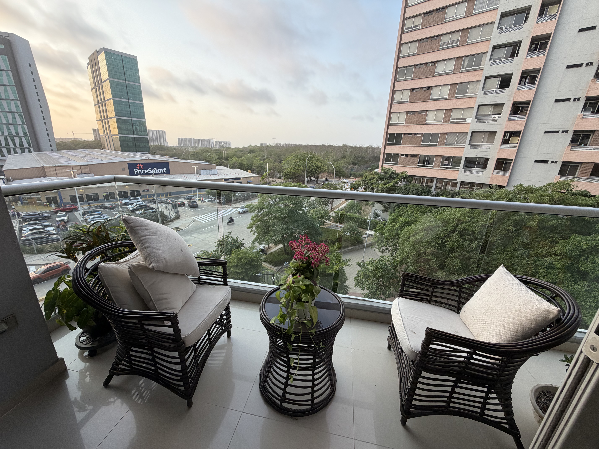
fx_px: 242
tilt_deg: -17.3
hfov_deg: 102.1
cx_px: 300
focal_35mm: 14
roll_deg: -2.4
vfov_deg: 85.7
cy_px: 224
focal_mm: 2.22
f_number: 2.2
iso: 40
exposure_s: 1/124
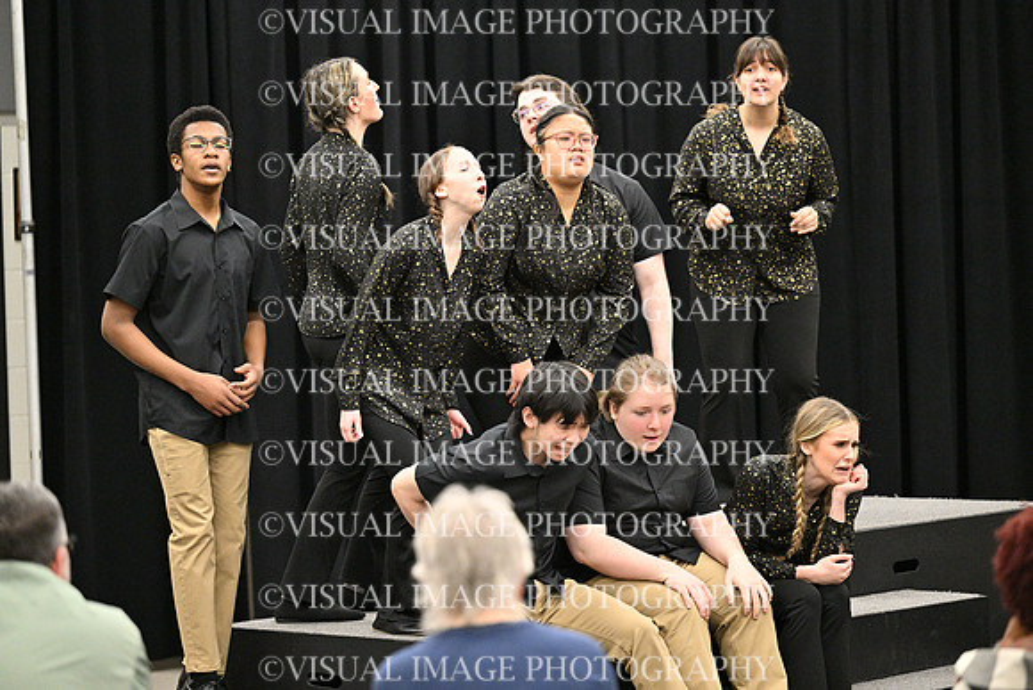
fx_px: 4018
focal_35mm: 140
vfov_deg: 9.8
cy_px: 345
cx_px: 516
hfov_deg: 14.7
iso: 6400
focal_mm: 140
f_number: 2.8
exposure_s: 1/500
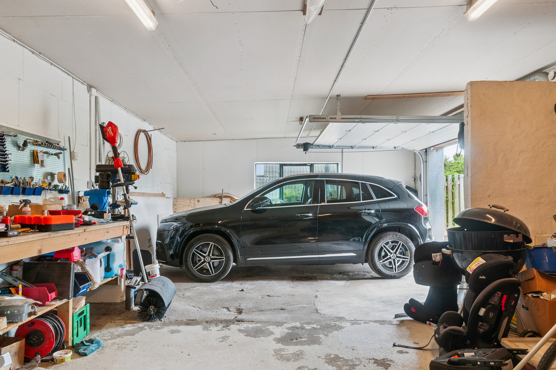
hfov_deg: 73.7
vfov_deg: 53.1
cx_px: 278
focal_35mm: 24
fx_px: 371
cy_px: 185
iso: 200
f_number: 10
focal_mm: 16
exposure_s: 1/8
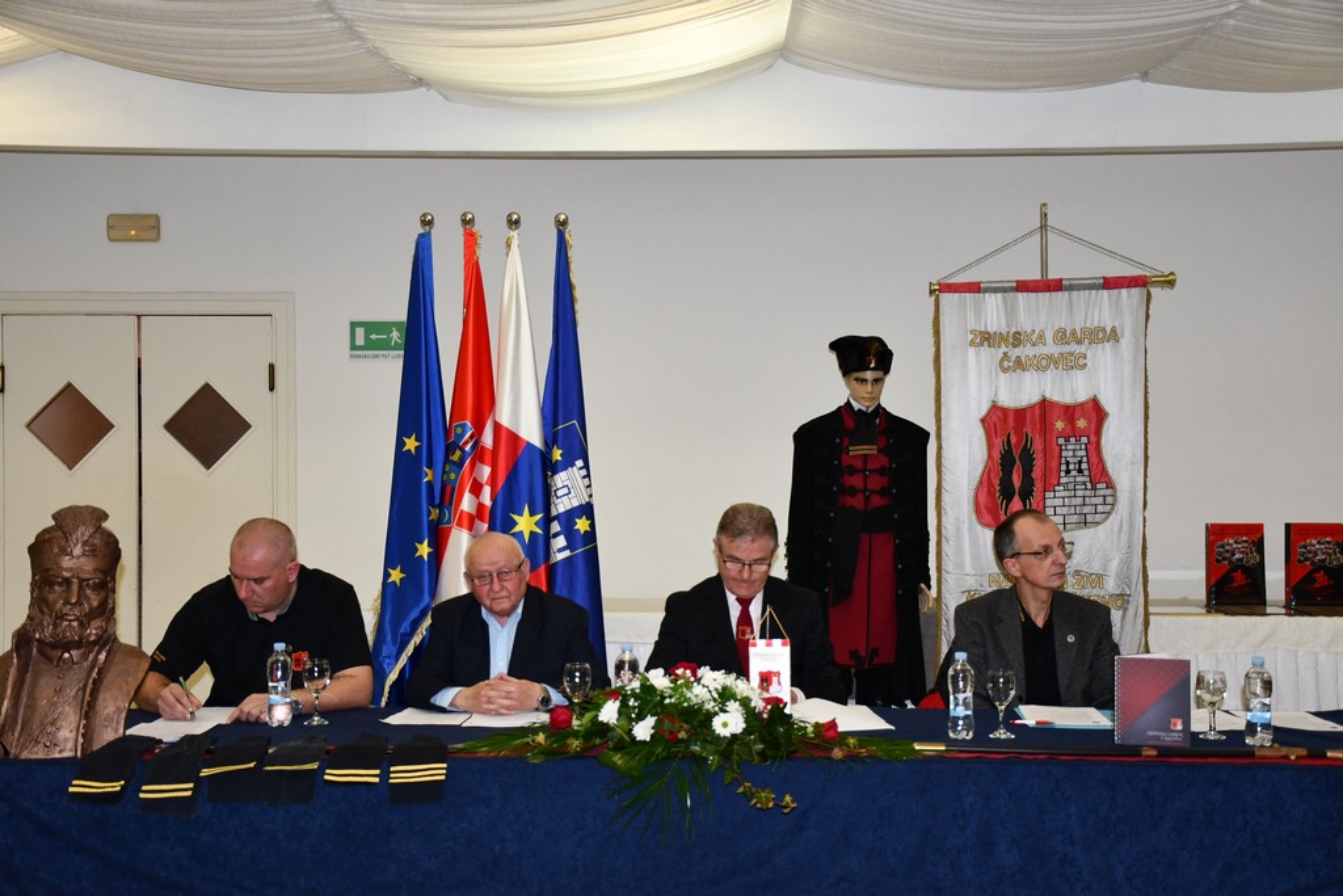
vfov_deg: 28.1
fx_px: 1791
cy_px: 448
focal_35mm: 48
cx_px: 672
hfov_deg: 41.1
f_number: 4
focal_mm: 32
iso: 1100
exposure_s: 1/60
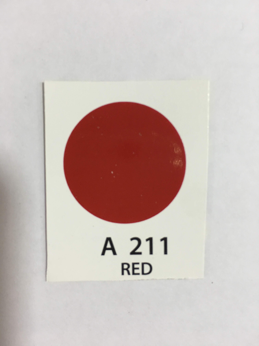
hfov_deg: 48.2
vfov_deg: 61.7
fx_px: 289
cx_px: 130
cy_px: 173
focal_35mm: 29
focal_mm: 4.15
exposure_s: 1/33
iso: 125
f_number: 2.2
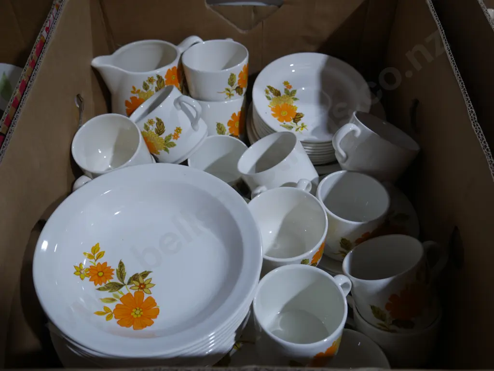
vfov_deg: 39.7
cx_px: 247
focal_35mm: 36
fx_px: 514
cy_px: 186
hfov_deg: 51.3
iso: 200
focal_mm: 18
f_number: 4
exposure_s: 1/80
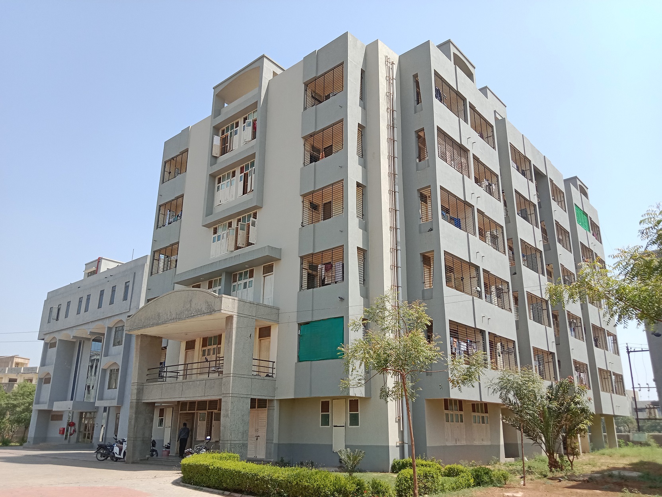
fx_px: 516
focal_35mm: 27
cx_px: 331
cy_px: 248
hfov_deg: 65.3
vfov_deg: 51.4
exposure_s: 1/668
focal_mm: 3.65
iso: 107
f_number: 2.2
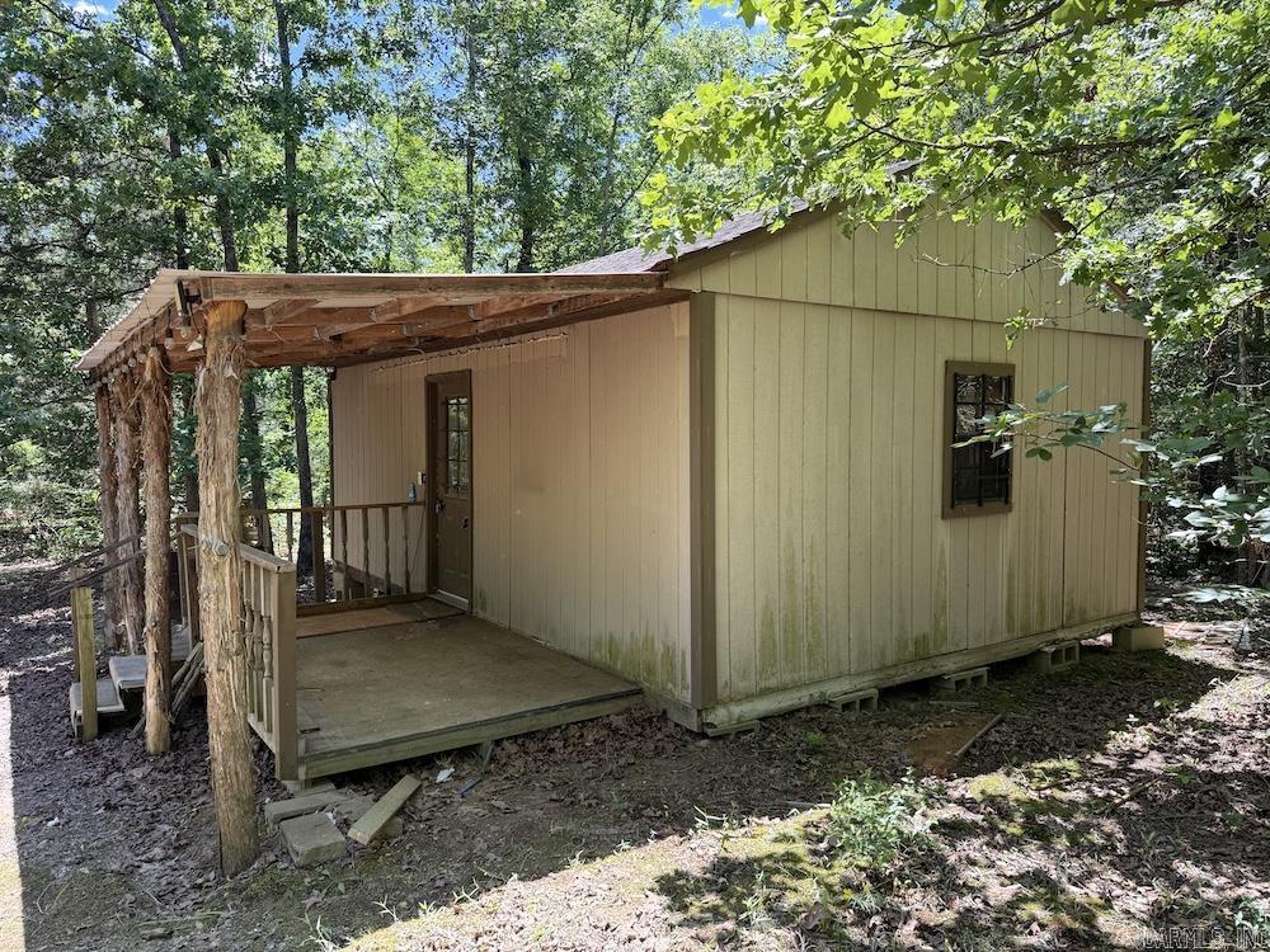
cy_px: 476
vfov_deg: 56.8
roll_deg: -0.1
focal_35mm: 24
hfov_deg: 71.6
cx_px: 635
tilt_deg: -2.0
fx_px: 881
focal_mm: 6.76
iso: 100
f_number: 1.78
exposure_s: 1/421
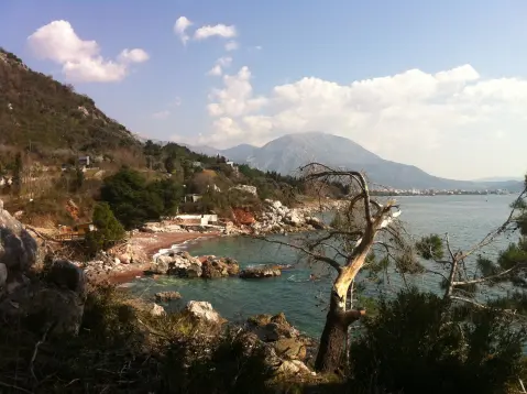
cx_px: 264
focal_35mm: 35
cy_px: 197
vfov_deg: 40.6
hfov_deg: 52.7
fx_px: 532
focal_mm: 3.85
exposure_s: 1/1508
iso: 80
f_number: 2.8
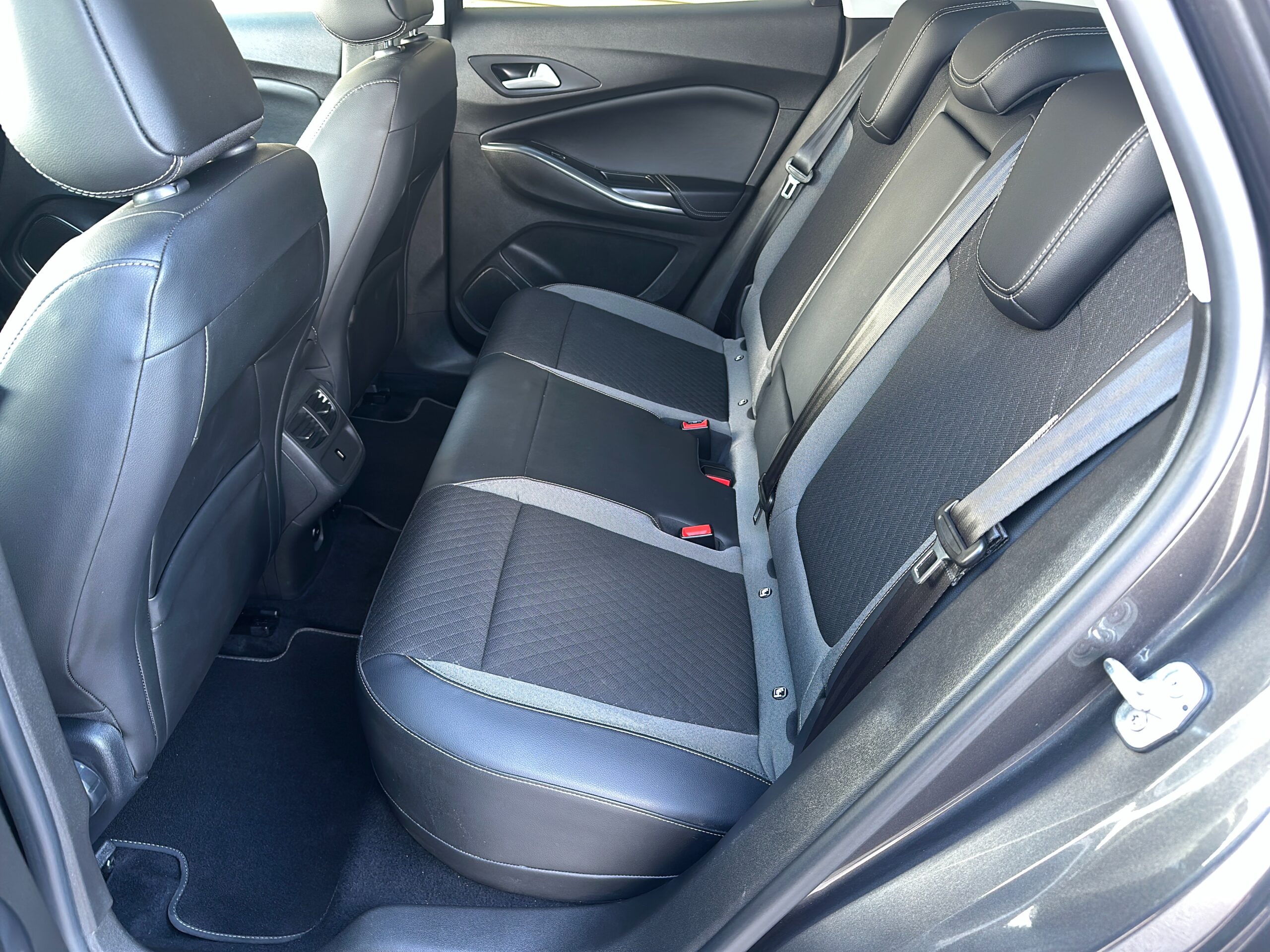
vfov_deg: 56.8
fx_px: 881
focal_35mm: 24
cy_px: 476
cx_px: 635
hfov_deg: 71.6
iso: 130
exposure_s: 1/38.9
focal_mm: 6.86
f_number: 1.78
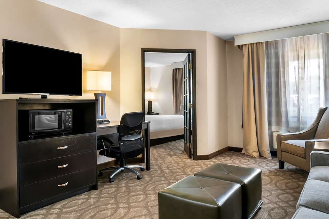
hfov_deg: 73.7
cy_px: 110
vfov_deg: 53.1
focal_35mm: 24
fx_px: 219
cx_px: 164
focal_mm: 24
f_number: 10
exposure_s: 1.6
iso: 400
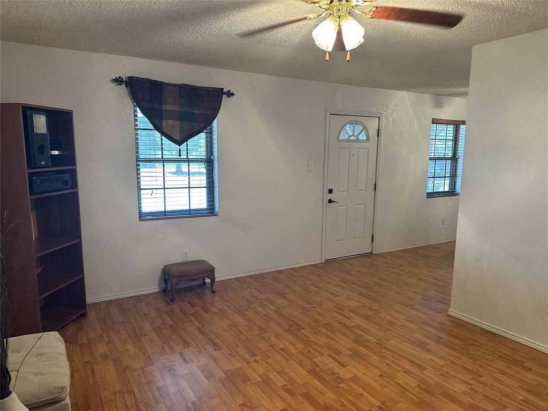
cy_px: 206
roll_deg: -0.7
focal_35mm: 24
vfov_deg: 56.8
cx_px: 274
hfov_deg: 71.6
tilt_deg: -8.3
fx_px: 380
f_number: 1.78
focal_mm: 6.86
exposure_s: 1/60
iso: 200
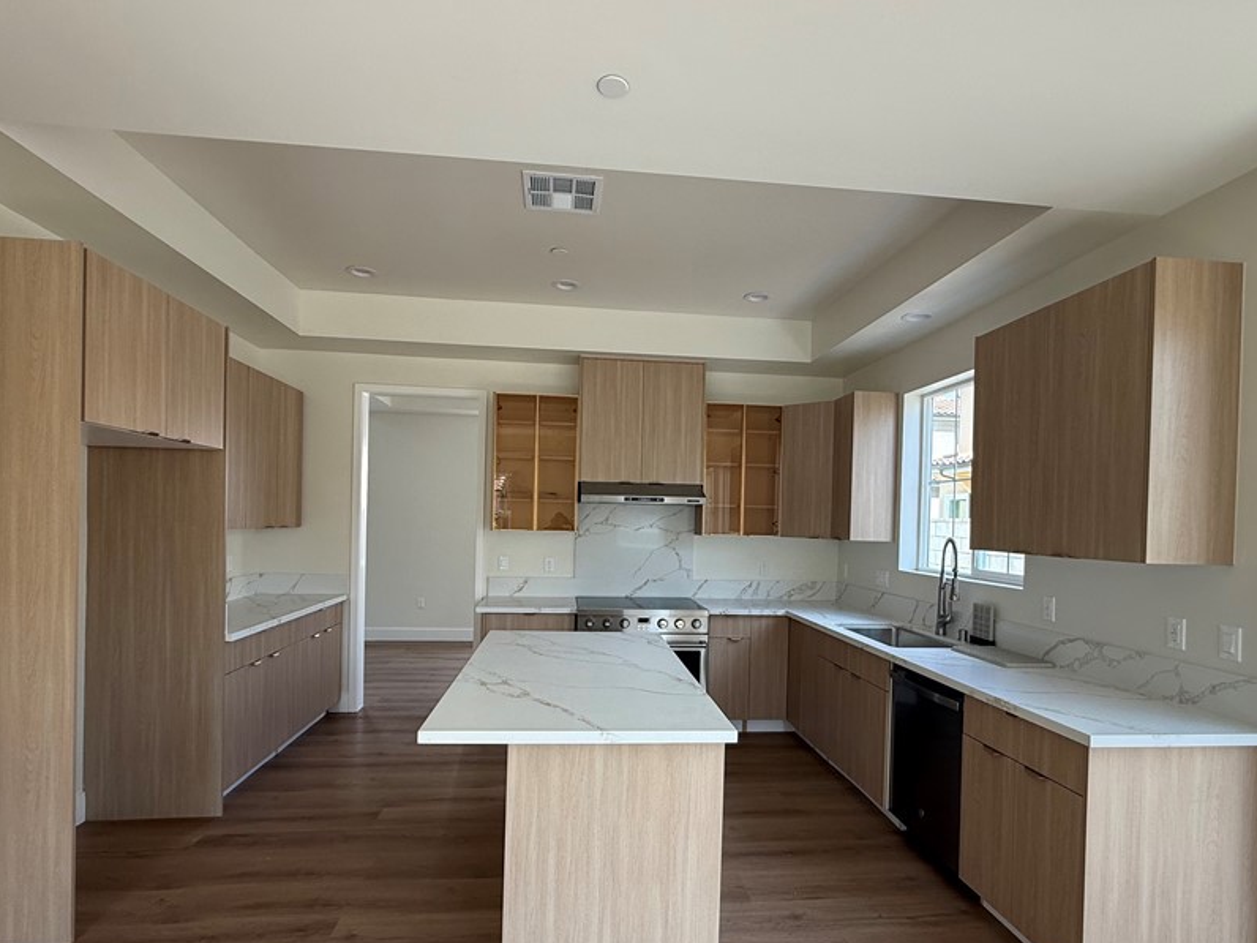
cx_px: 641
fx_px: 654
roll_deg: -1.9
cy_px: 531
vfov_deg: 71.3
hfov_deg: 87.7
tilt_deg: -0.5
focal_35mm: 18
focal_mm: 2.22
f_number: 2.2
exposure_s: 1/138
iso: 64
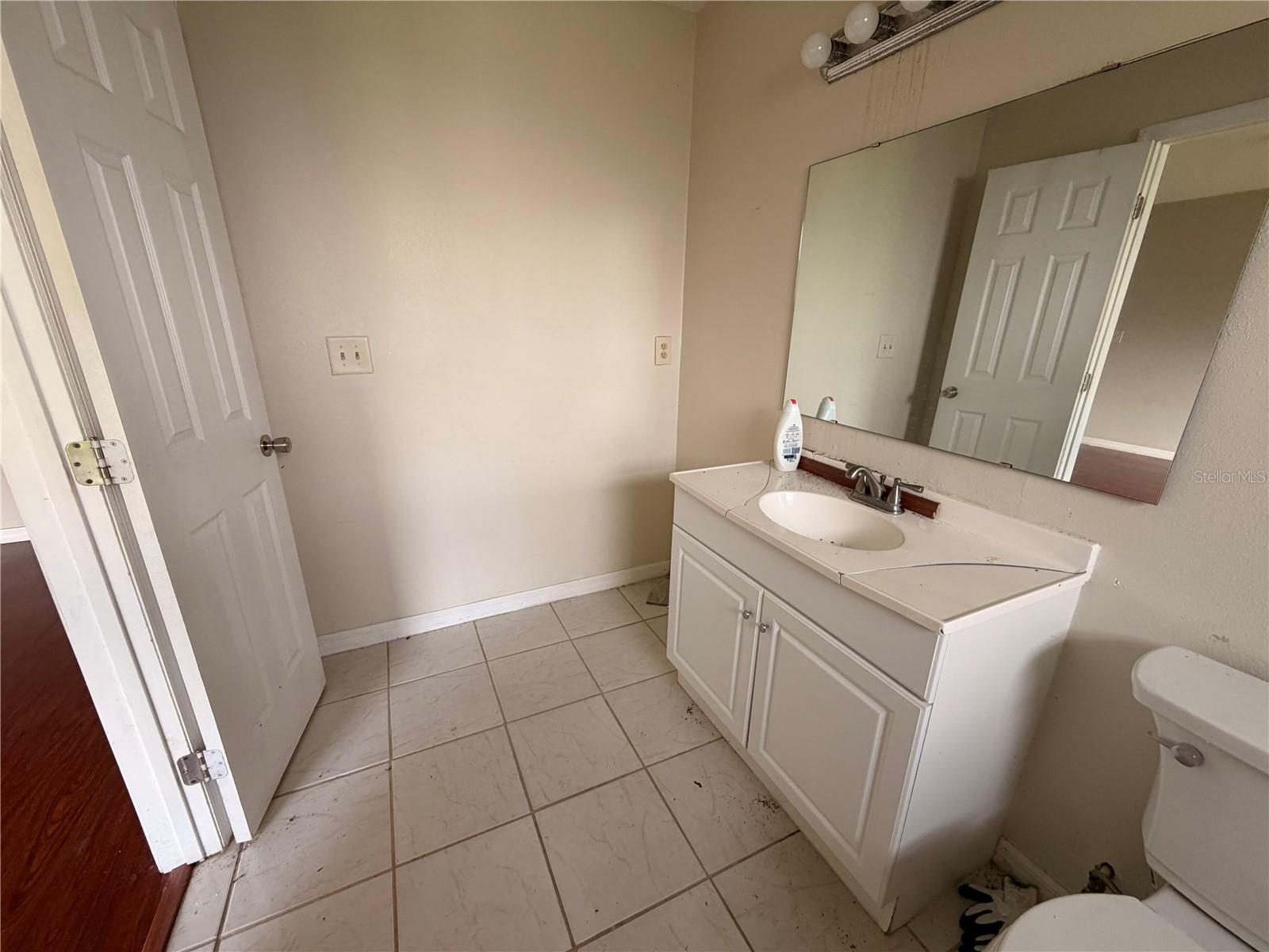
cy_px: 476
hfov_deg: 102.1
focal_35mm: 14
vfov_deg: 85.7
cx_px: 634
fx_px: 513
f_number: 2.2
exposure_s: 1/121
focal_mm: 2.22
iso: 200
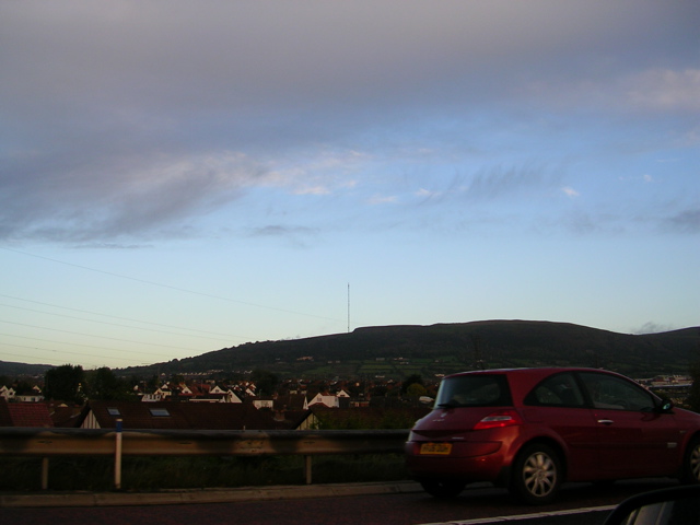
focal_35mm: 38
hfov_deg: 49.0
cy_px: 262
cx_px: 350
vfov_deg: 37.7
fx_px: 768
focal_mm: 5.8
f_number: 2.8
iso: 50
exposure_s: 1/170
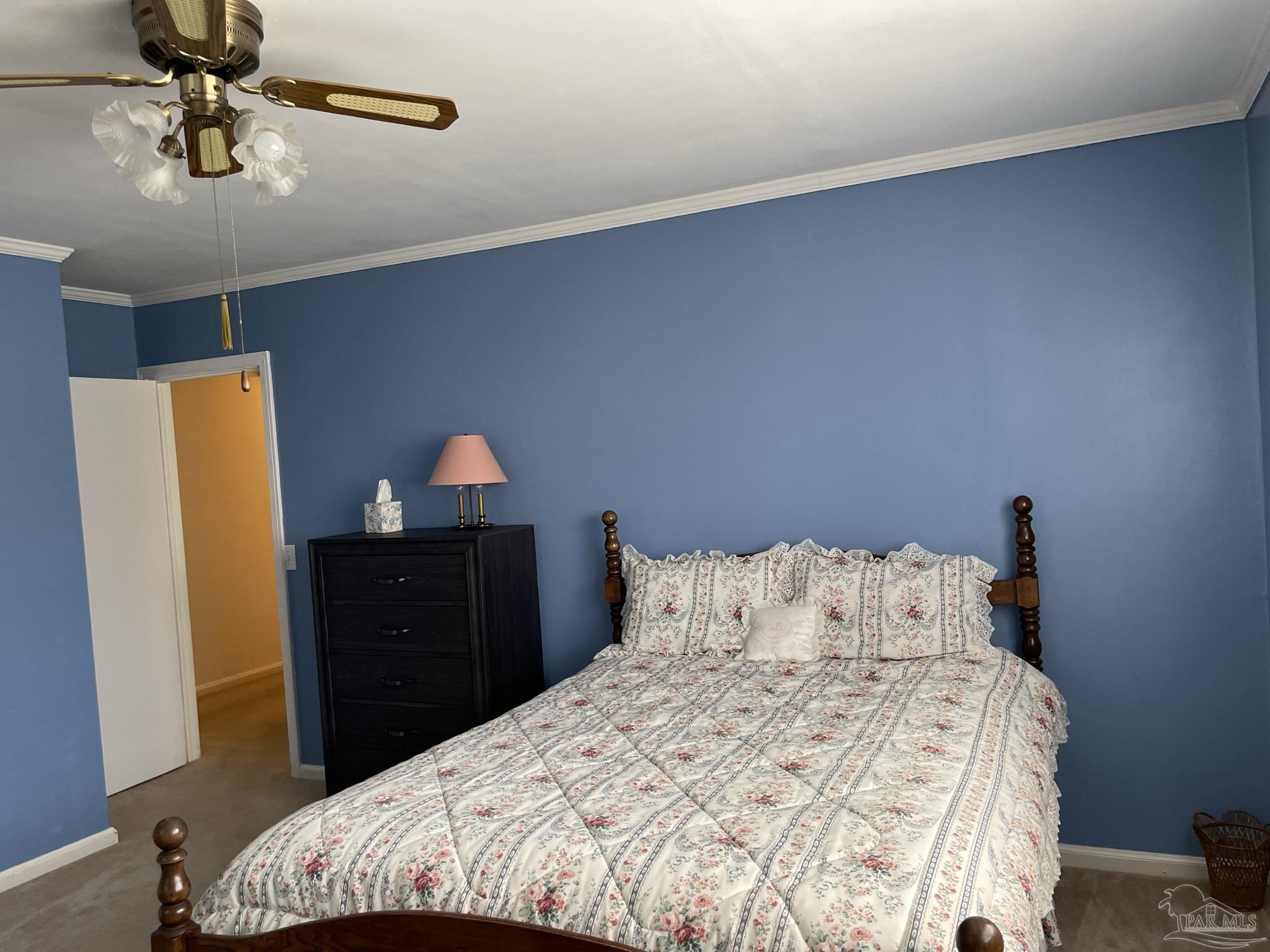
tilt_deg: -1.9
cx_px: 635
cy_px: 476
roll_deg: +3.6
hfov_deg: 67.3
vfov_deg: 53.1
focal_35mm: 26
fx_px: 954
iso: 125
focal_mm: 5.1
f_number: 1.6
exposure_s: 1/106
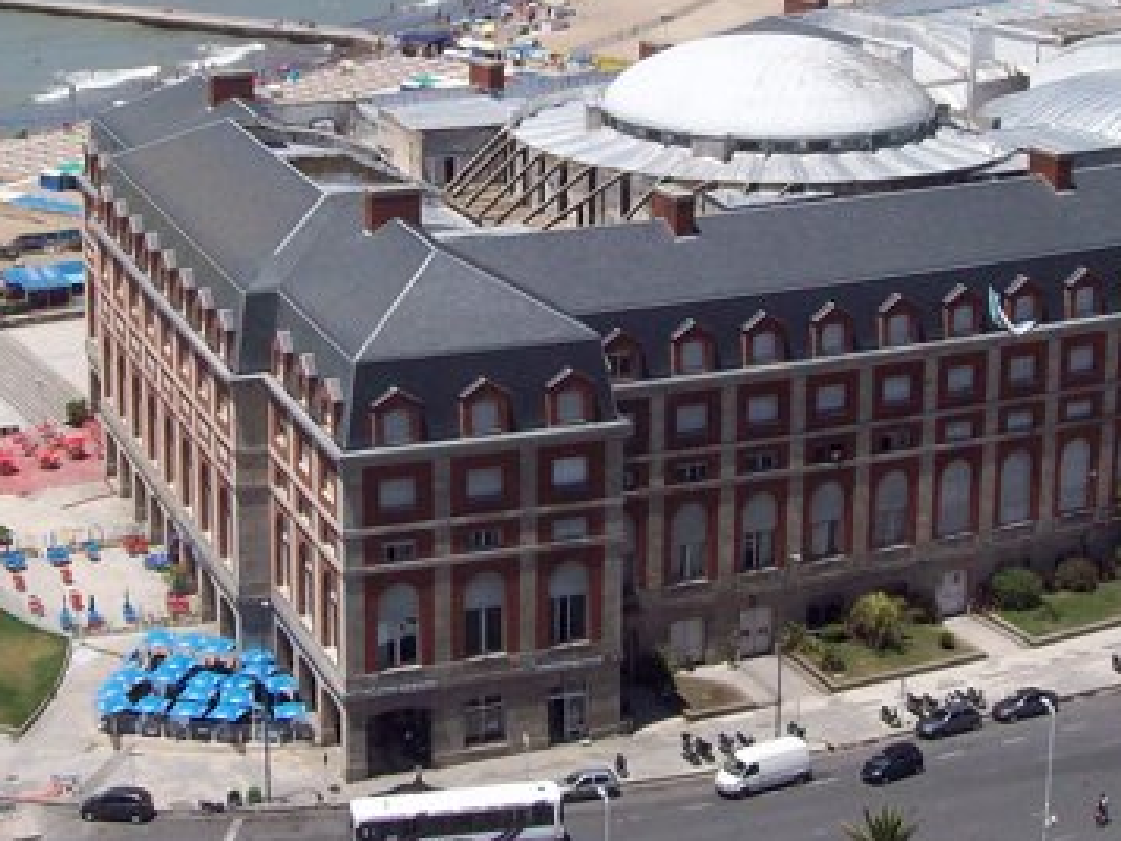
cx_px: 450
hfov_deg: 24.1
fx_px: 2623
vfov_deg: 18.0
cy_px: 154
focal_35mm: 81
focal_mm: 6
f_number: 4.8
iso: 80
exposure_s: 1/829
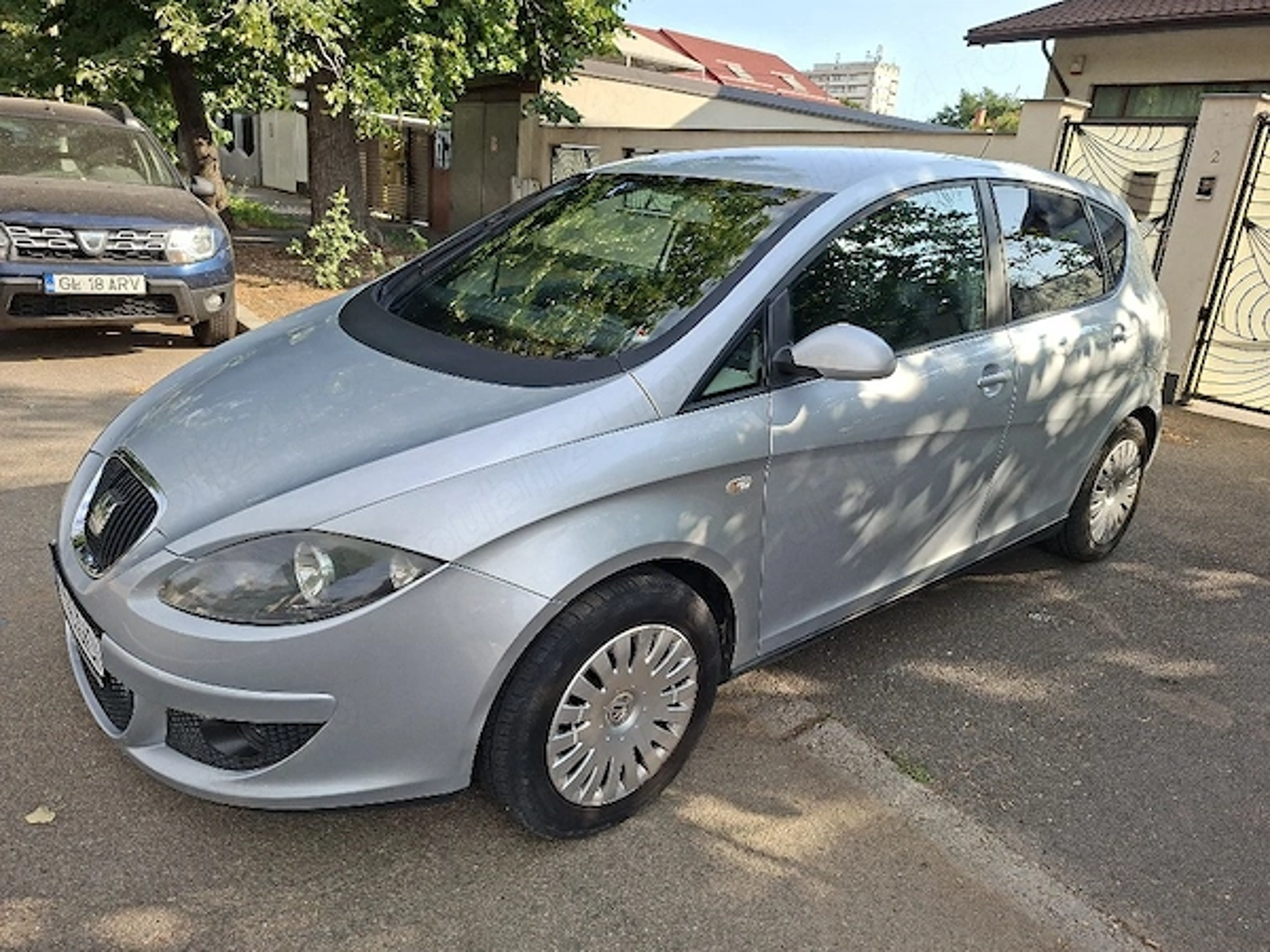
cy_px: 476
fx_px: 844
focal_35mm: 23
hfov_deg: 73.9
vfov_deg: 58.9
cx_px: 635
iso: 50
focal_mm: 5.54
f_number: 1.8
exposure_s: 1/1000
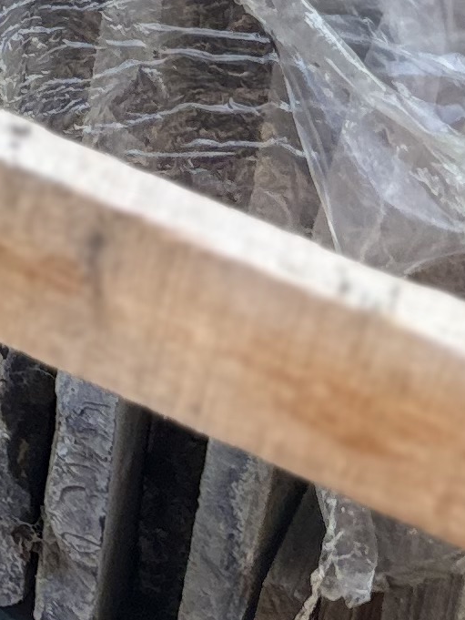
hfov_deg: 8.3
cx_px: -870
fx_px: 2757
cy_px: -947
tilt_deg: -21.8
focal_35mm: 154
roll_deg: +0.1
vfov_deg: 10.7
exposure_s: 1/531
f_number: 1.6
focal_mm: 5.96
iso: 50
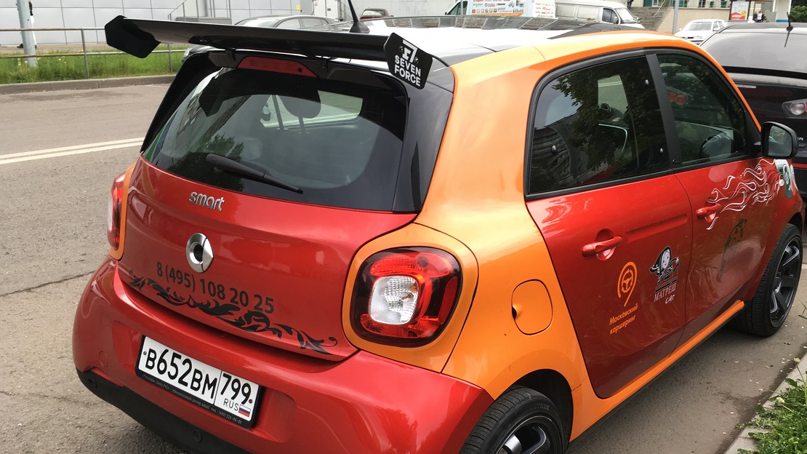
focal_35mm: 37
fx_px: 792
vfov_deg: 31.8
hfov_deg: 53.9
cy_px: 286
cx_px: 455
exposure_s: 1/100
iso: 40
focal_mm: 4.15
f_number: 2.2
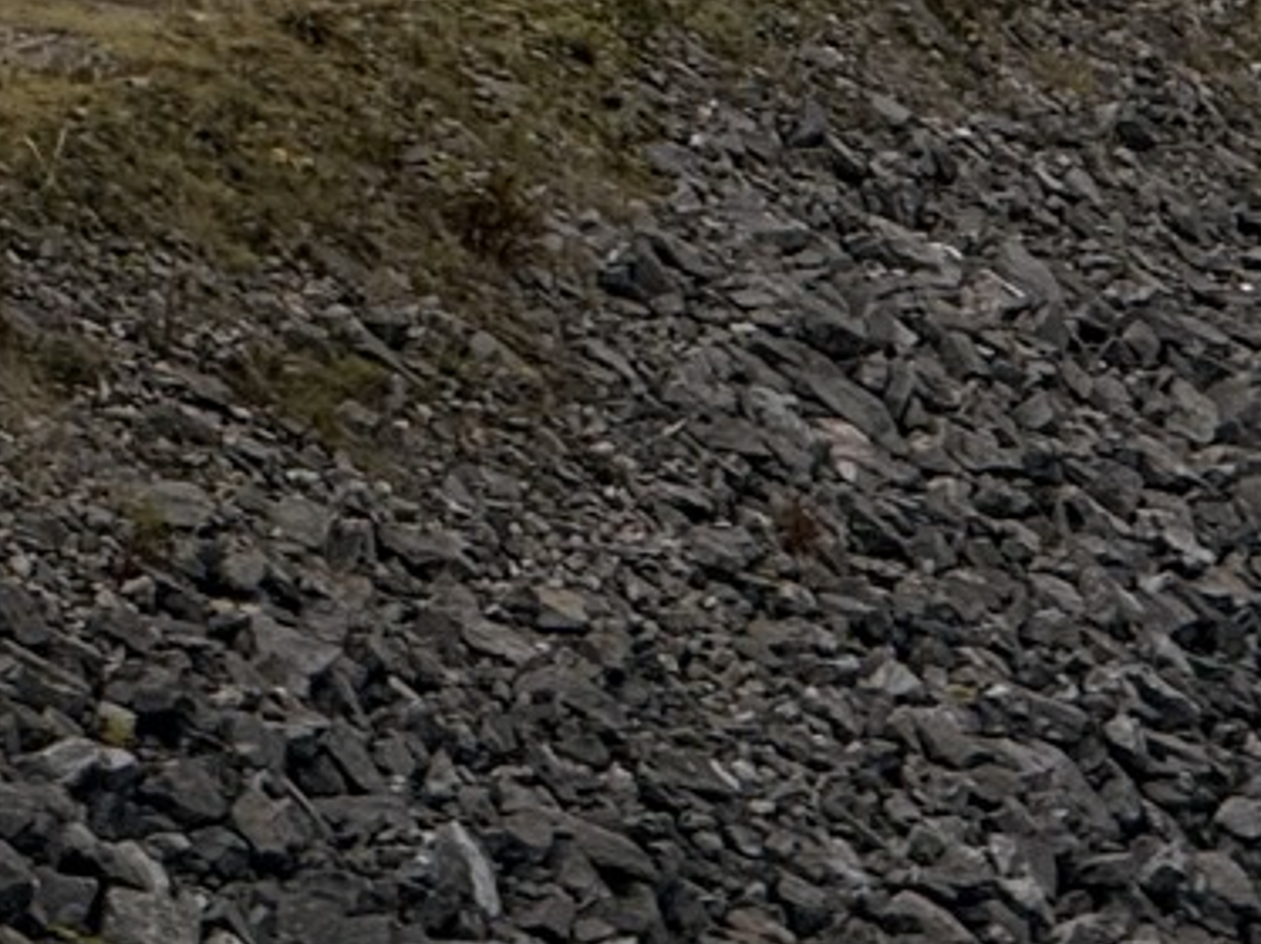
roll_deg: +0.3
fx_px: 18712
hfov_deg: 3.9
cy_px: -796
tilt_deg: +1.3
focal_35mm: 514
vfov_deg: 2.9
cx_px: 371
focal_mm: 15.66
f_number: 2.8
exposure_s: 1/2283
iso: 50
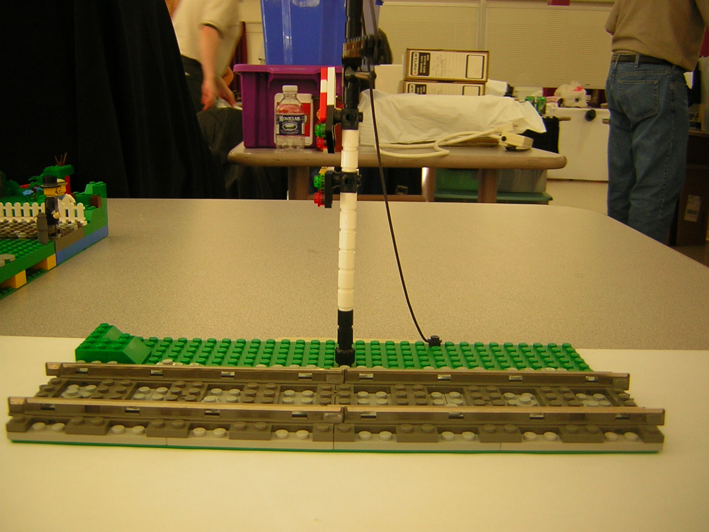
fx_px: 737
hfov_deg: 51.4
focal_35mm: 36
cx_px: 354
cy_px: 266
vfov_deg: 39.7
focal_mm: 4.7
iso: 50
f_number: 2.6
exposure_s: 1/13.2
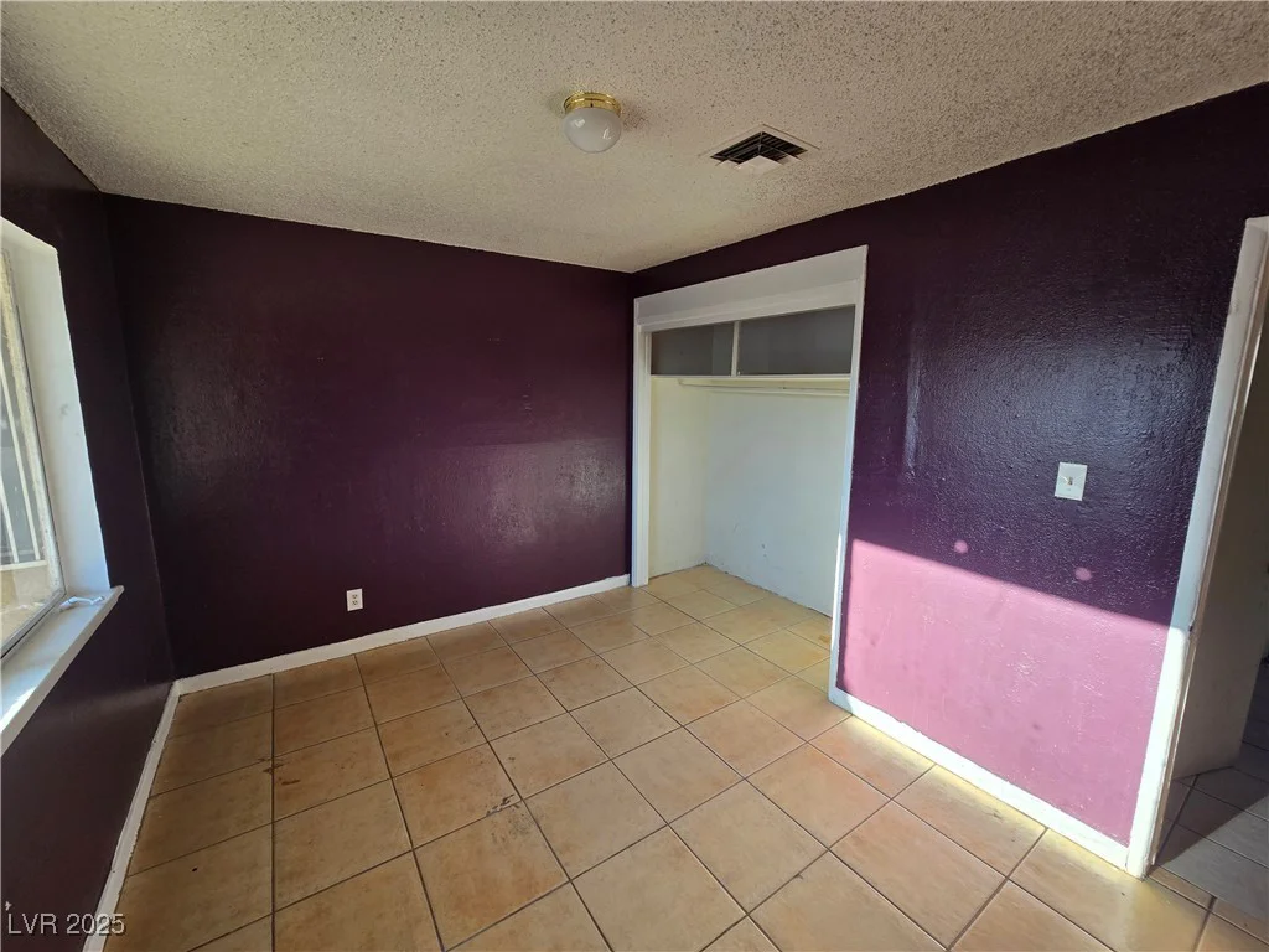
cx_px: 634
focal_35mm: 13
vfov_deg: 89.9
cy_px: 476
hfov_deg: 106.2
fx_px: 477
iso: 50
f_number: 2.2
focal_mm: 2.2
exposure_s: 1/163
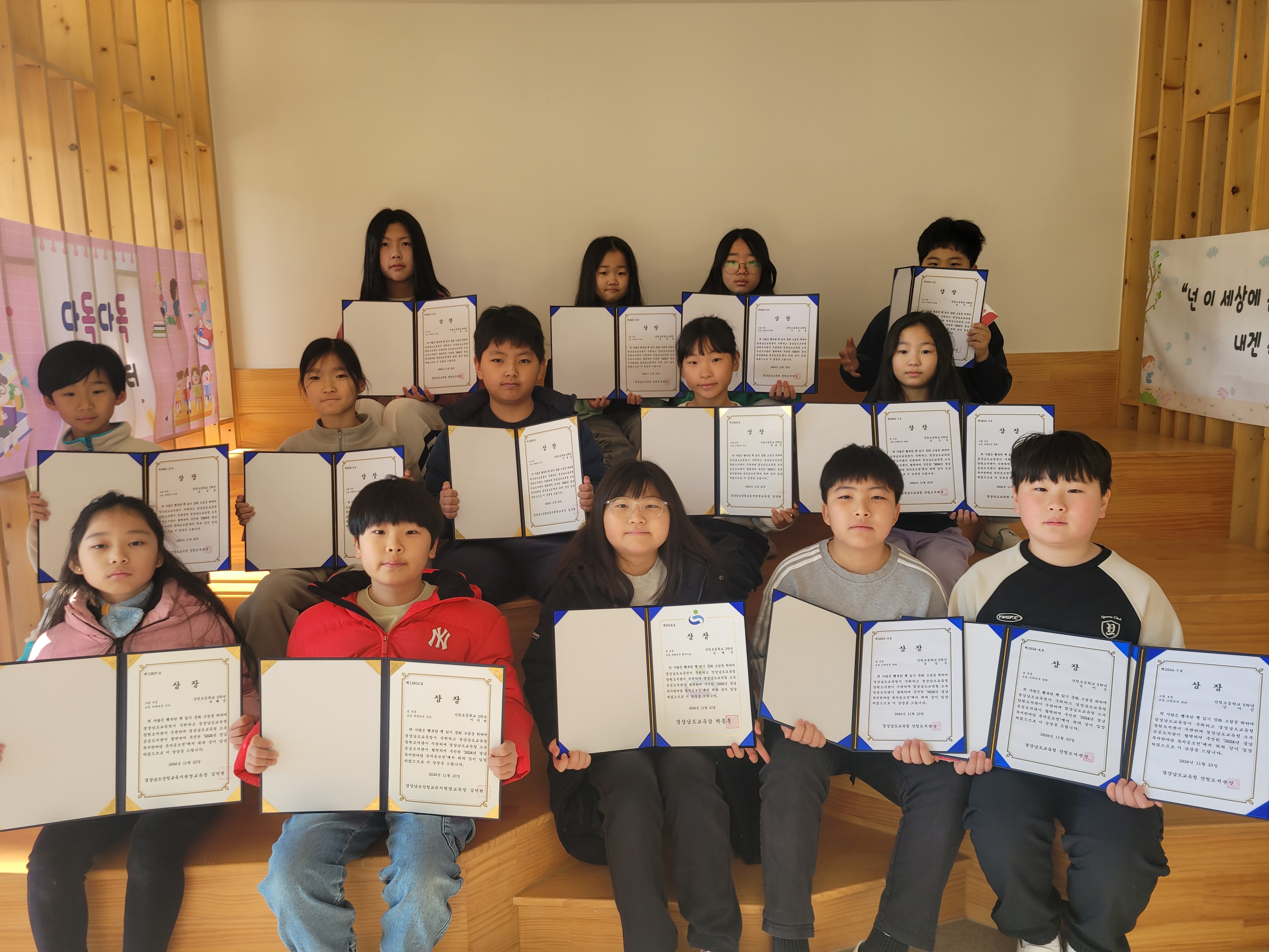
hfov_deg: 67.3
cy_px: 476
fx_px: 953
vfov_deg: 53.1
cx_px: 634
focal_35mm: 26
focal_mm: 5.4
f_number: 1.8
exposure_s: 1/120
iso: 50
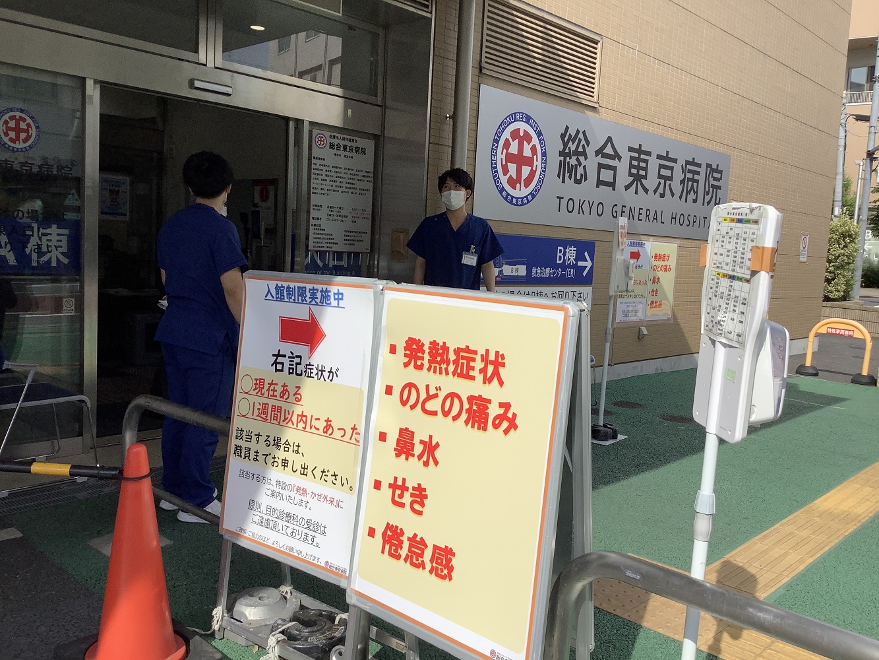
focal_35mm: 31
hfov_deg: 58.3
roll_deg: -2.6
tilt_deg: -7.1
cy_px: 330
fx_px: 787
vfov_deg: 45.4
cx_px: 440
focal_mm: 3.3
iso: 25
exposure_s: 1/1664
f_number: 2.4
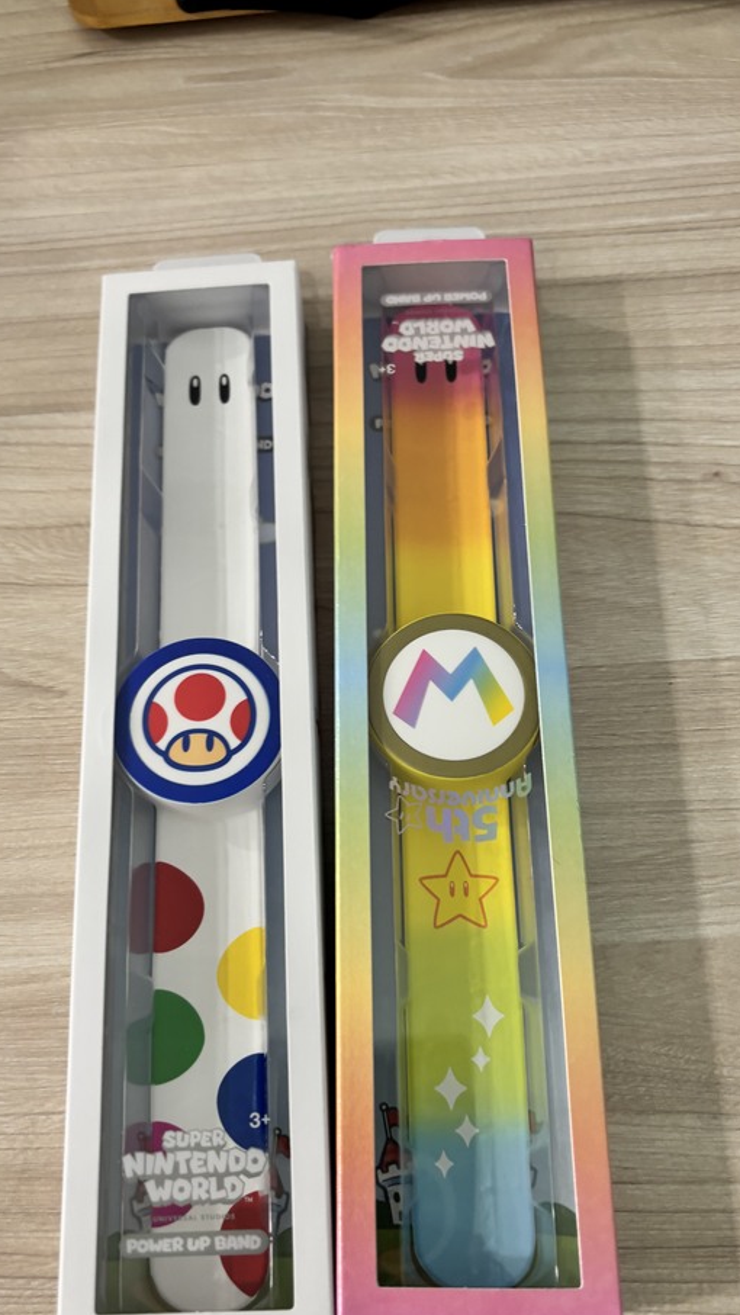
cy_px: 695
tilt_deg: -70.3
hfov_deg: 38.9
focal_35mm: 30
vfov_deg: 64.2
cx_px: 341
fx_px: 1046
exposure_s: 1/60
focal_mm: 5.96
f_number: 1.6
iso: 125
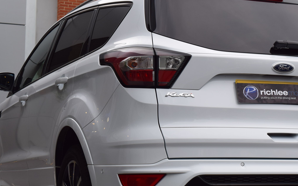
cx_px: 186
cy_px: 126
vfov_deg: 13.7
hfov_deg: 21.8
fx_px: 772
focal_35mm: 95
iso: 400
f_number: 9
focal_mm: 42
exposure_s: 1/125
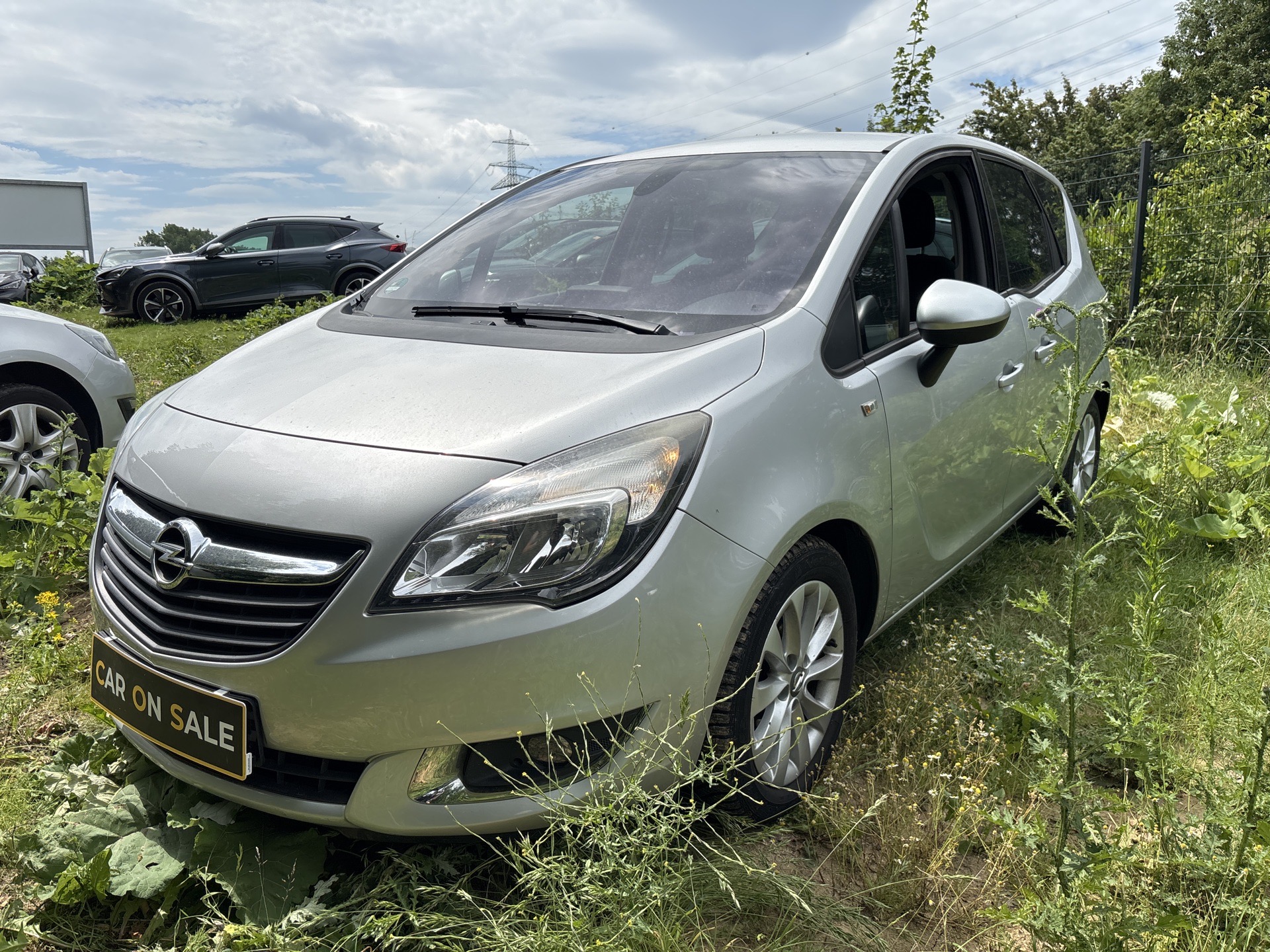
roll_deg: +2.2
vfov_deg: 53.1
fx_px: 954
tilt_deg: -7.6
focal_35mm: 26
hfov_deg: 67.3
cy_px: 476
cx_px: 635
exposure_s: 1/4854
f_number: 1.6
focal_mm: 5.96
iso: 50
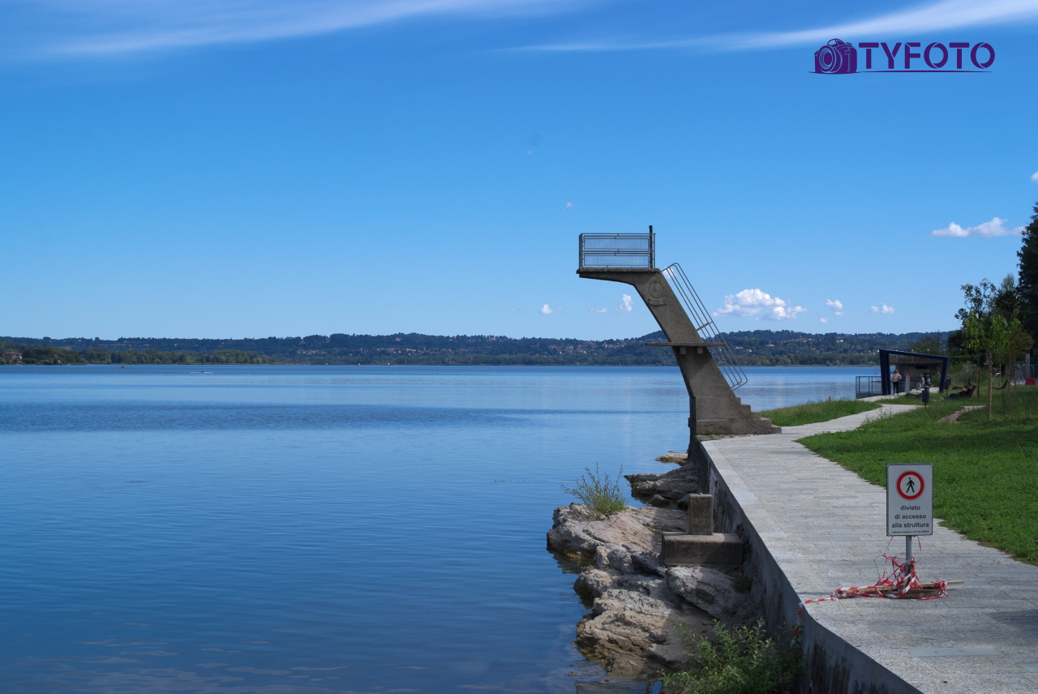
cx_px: 519
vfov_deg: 25.6
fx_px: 1530
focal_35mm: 53
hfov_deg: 37.5
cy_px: 347
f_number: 7.1
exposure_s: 1/570
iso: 200
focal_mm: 35
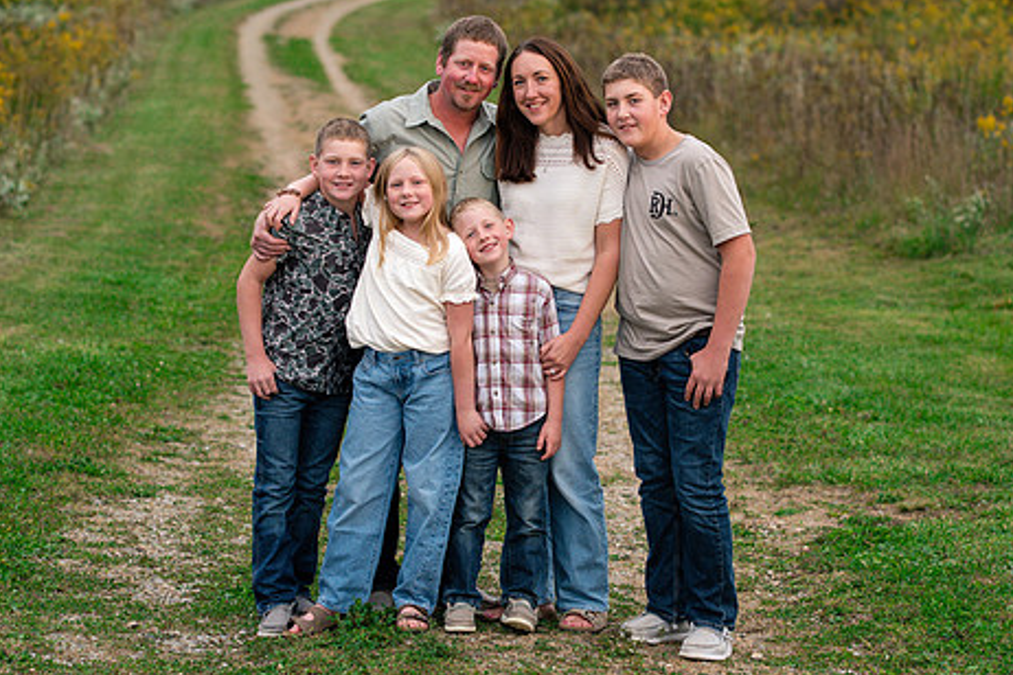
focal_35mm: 125
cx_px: 557
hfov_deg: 16.4
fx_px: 3517
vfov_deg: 11.0
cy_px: 370
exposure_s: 1/250
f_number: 3.2
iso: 640
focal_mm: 85
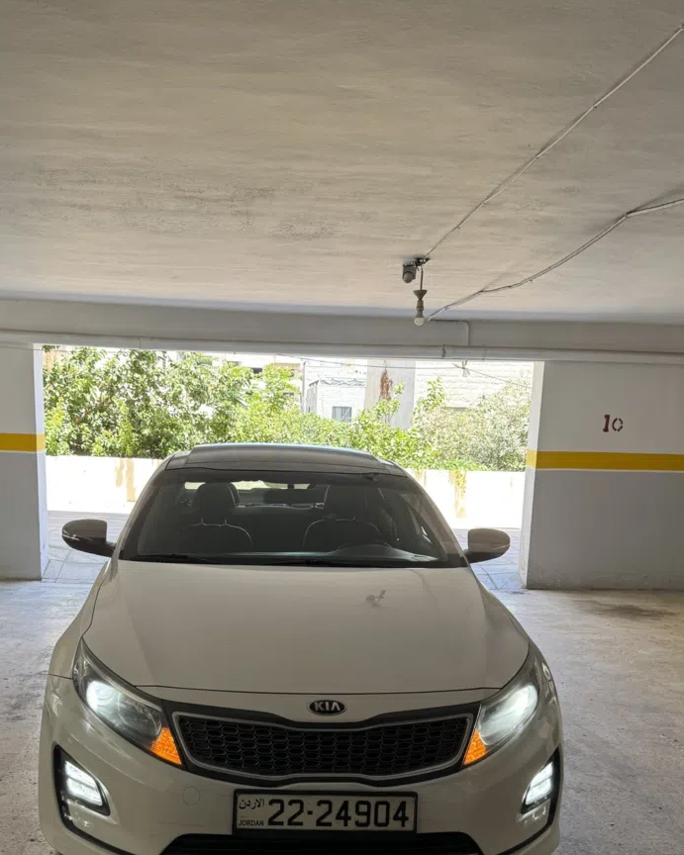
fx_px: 936
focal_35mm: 37
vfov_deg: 47.9
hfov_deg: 40.1
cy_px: 601
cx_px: 308
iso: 64
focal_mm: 6.76
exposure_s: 1/178
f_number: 1.78
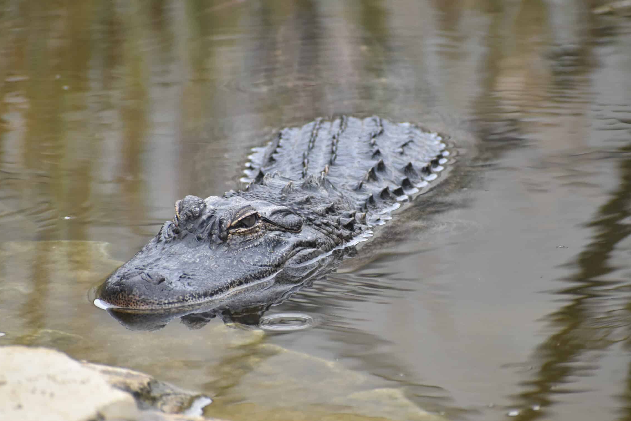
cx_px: 325
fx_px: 8868
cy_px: 213
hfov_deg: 4.1
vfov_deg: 2.7
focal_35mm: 506
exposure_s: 1/500
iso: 1400
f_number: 6.3
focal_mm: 300
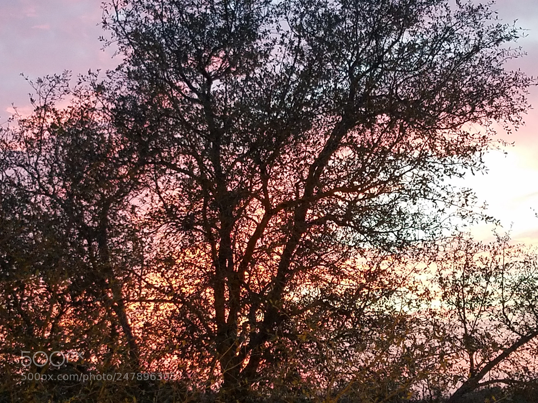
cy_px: 202
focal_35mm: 26
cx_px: 269
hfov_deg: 67.3
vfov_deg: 53.1
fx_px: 404
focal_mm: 4.2
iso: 160
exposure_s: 1/40
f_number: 1.7
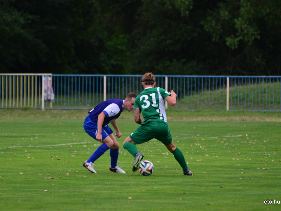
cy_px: 106
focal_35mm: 491
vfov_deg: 3.0
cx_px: 128
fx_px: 3987
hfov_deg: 4.0
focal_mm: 300
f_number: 5.6
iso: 1600
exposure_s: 1/320
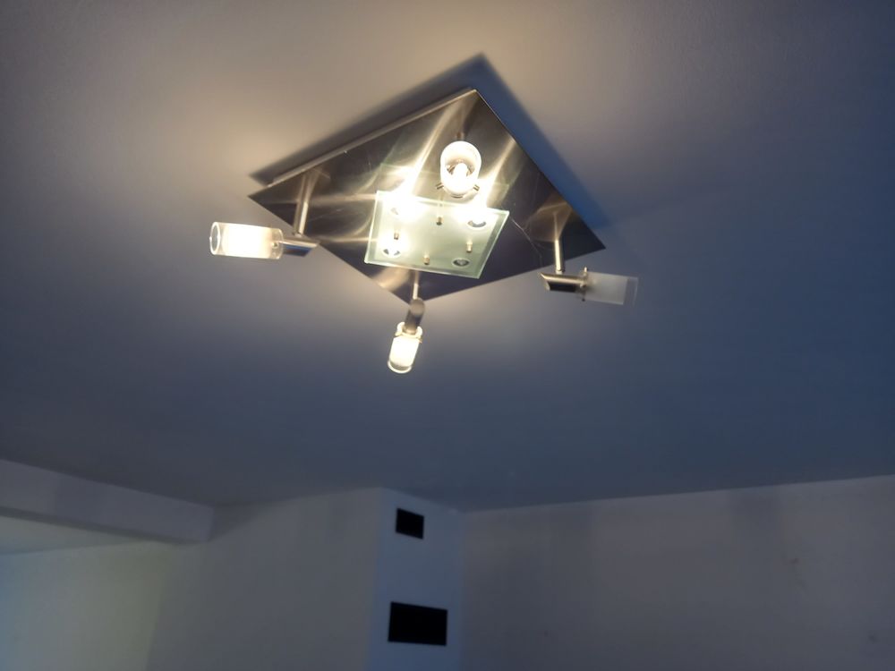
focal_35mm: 25
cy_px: 336
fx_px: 646
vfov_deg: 54.9
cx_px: 448
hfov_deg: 69.4
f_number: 2
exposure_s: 1/50
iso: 80
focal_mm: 4.6
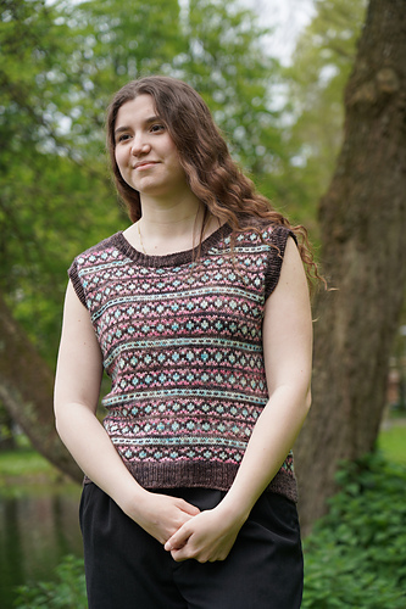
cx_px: 203
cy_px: 304
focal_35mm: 72
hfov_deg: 18.9
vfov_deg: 28.1
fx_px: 1219
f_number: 4
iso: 100
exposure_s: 1/160
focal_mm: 72
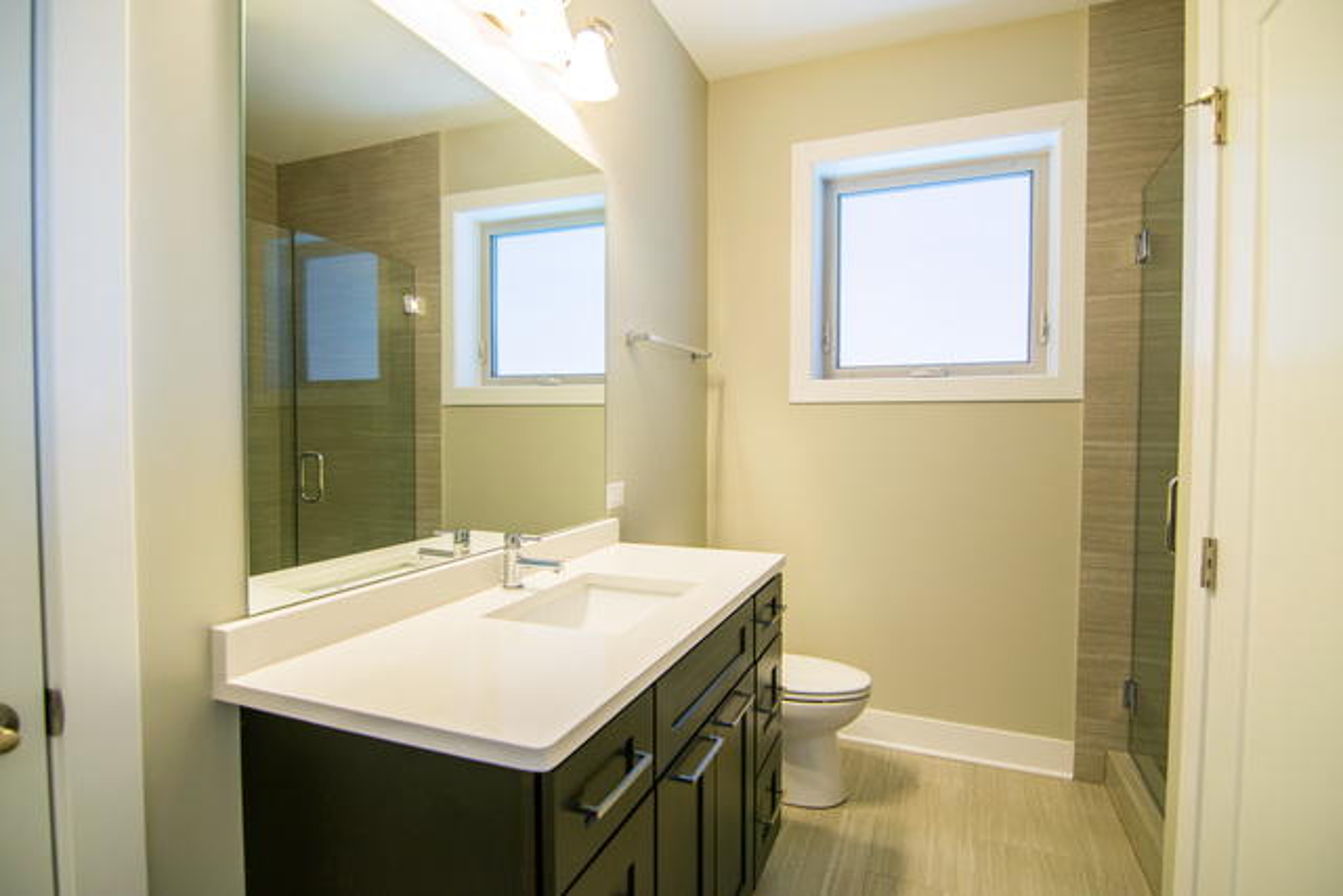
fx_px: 616
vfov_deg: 72.1
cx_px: 672
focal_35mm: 16
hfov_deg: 95.0
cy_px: 448
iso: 200
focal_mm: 11
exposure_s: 1/25
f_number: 2.8
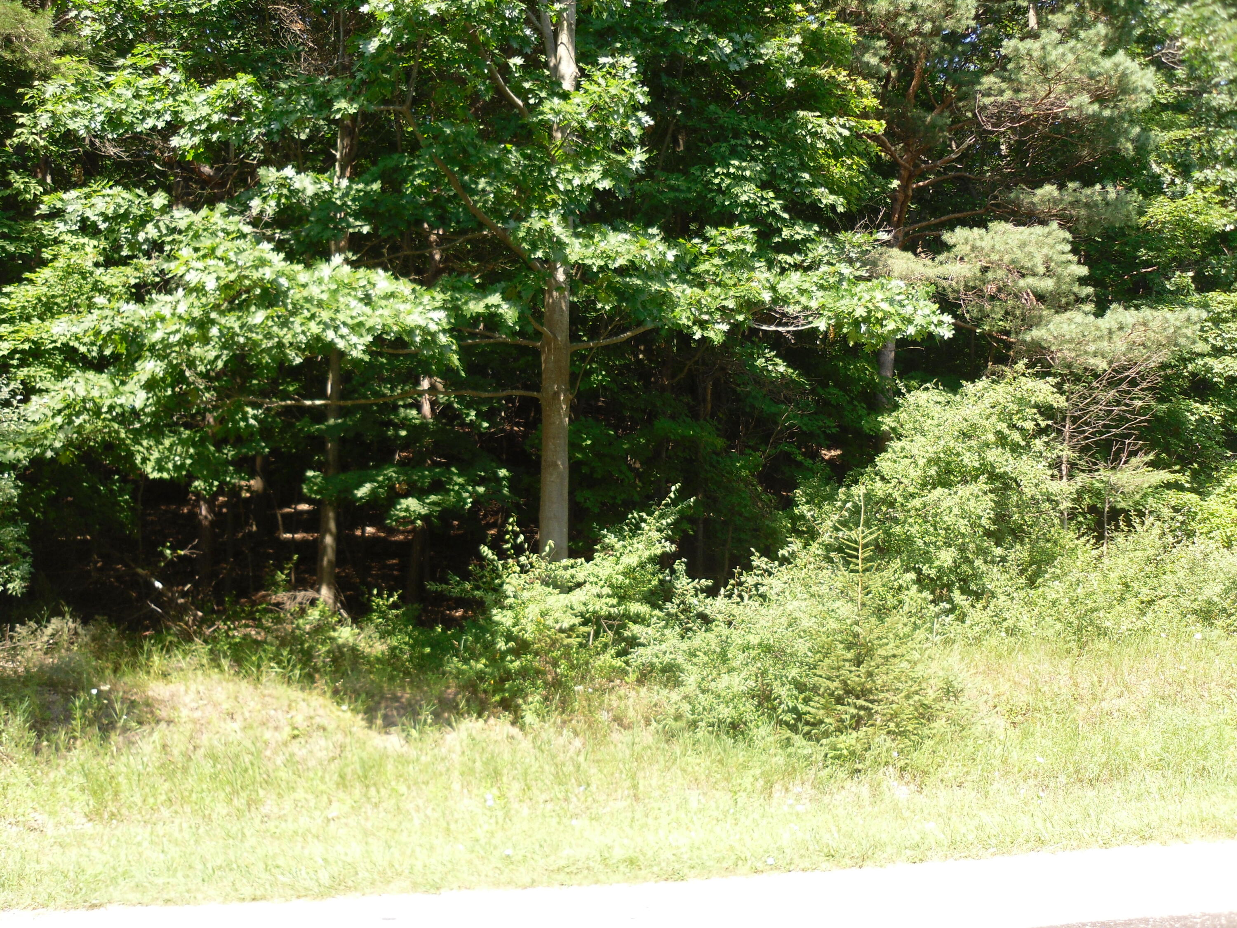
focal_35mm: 34
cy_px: 464
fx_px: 1215
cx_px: 618
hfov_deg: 54.0
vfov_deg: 41.8
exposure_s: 1/206
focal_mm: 6
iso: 80
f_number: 2.8
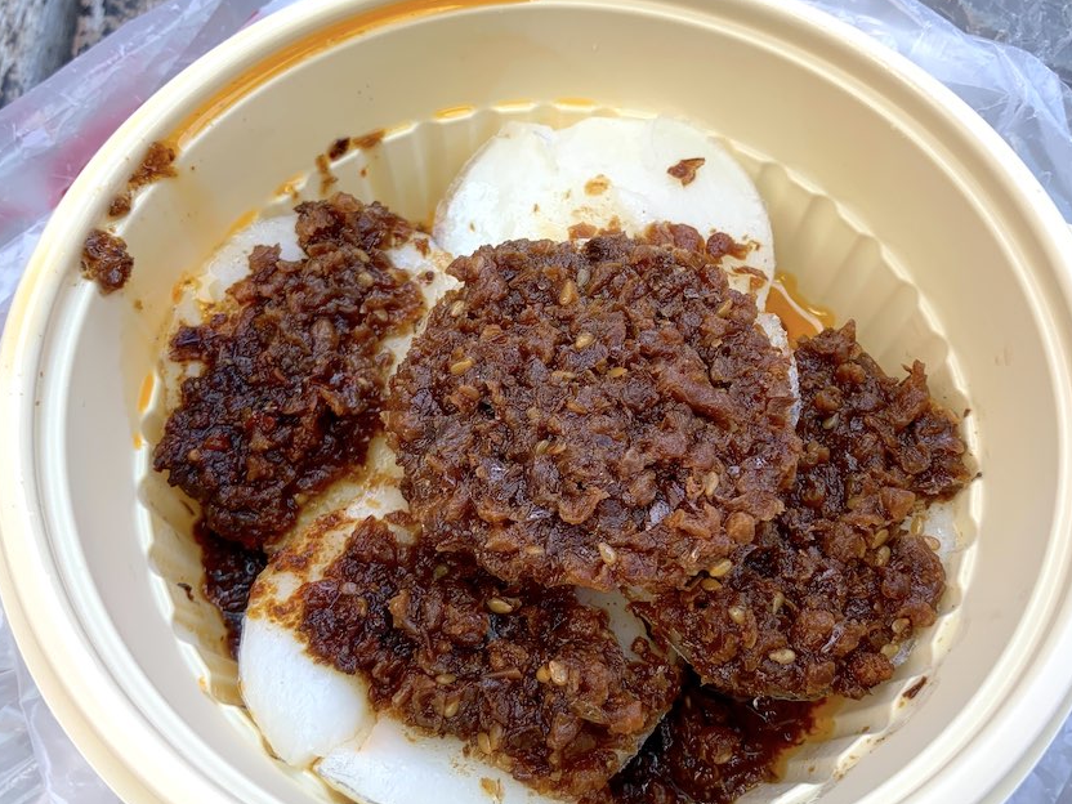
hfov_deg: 59.9
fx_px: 929
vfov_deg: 46.8
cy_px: 428
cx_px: 560
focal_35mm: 30
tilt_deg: -62.7
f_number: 1.8
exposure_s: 1/121
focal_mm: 4.25
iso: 25
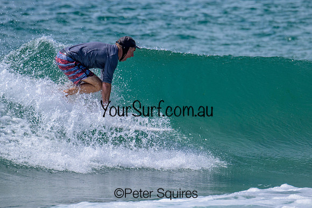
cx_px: 171
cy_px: 92
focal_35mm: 1058
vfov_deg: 1.3
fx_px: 9169
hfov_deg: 1.9
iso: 800
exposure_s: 1/2000
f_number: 11
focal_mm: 800
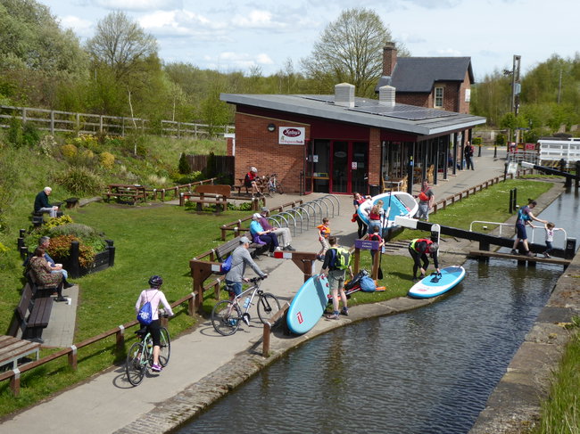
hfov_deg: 38.2
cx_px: 290
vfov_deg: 29.1
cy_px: 217
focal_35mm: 50
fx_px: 837
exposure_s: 1/640
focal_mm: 9
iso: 80
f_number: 4.1
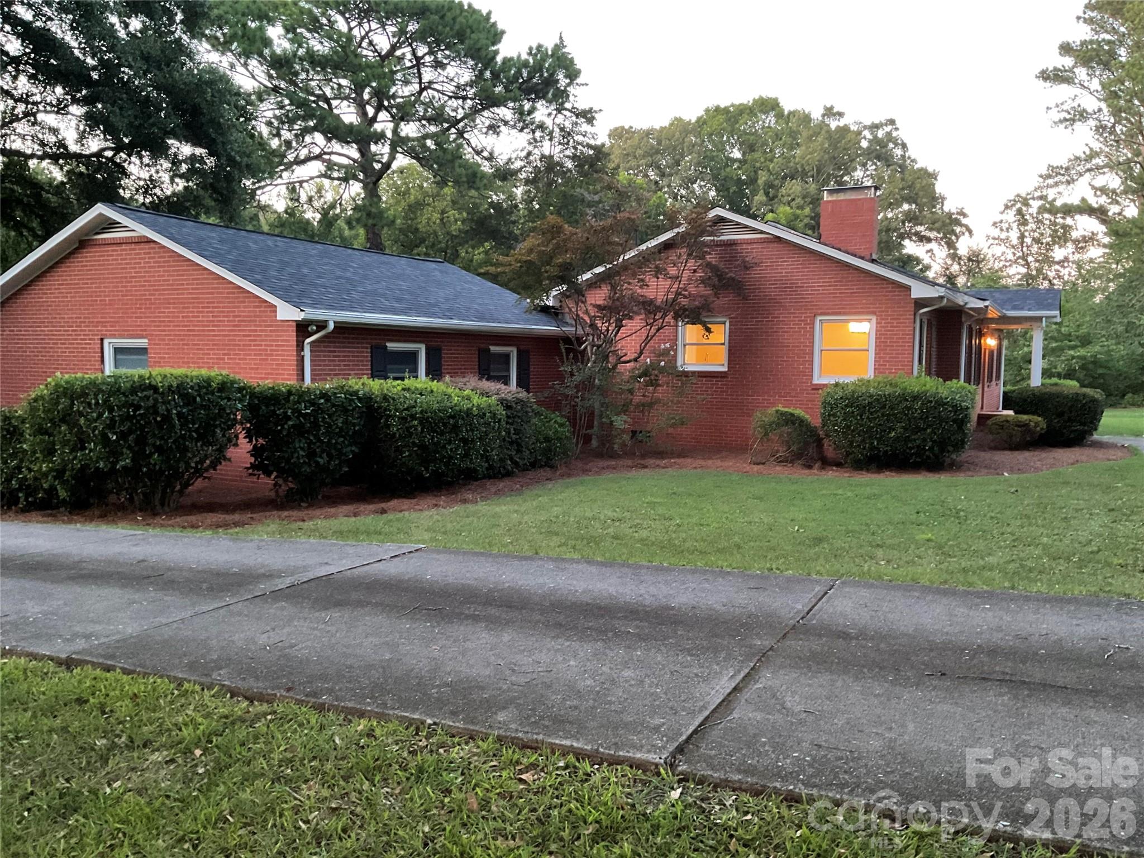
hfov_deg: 61.7
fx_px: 958
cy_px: 429
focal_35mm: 29
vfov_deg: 48.2
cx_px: 572
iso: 320
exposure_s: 1/40
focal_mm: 3
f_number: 1.8
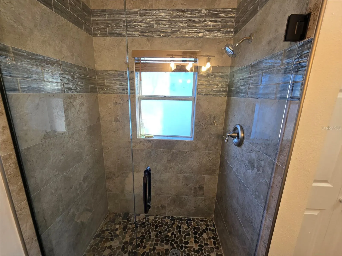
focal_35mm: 13
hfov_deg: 106.2
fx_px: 128
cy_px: 128
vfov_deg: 89.9
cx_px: 171
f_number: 2.2
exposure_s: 1/60
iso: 64
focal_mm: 2.2
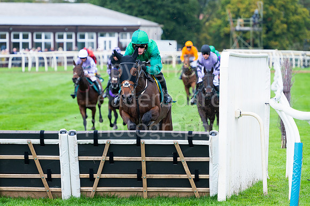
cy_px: 89
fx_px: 2122
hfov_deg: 8.4
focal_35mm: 247
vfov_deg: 5.6
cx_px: 135
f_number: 4
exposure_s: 1/1000
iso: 640
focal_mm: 190
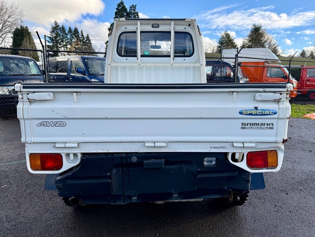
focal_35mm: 24
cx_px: 158
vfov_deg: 56.8
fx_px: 218
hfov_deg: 71.6
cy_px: 118
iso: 100
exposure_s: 1/2000
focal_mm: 6.76
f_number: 1.78
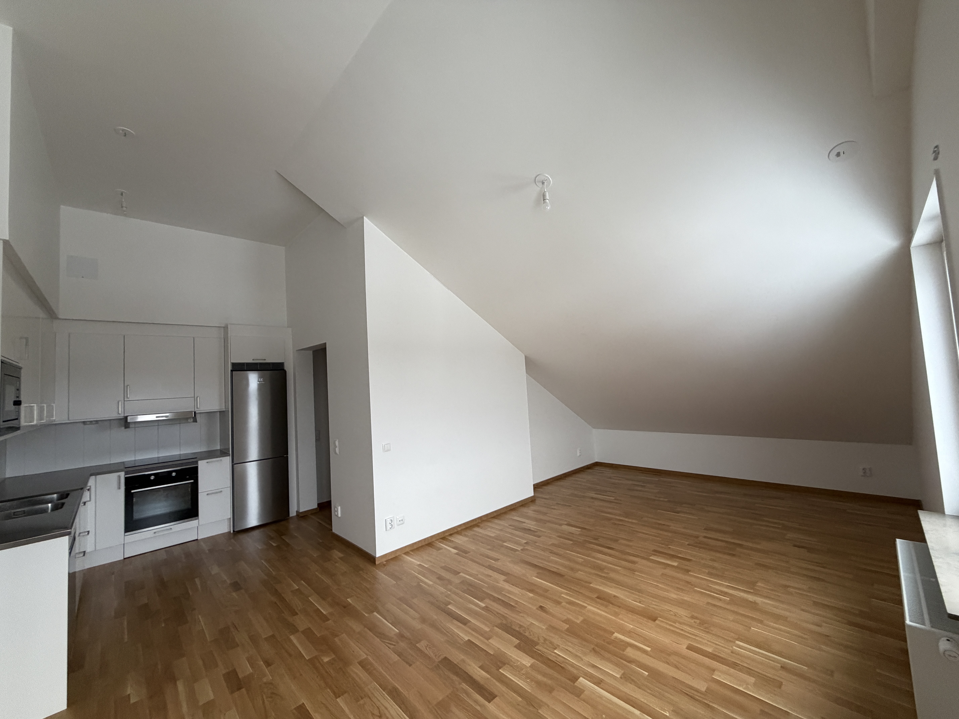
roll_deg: +3.5
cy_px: 360
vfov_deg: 85.7
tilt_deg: +3.2
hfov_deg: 102.1
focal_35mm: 14
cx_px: 480
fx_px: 388
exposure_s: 1/81
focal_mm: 2.22
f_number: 2.2
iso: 320
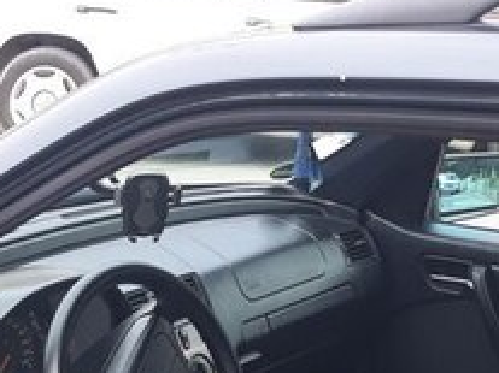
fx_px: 1239
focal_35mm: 86
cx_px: -14
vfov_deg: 16.6
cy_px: 425
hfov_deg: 21.8
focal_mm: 3.71
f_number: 1.7
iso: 40
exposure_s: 1/254
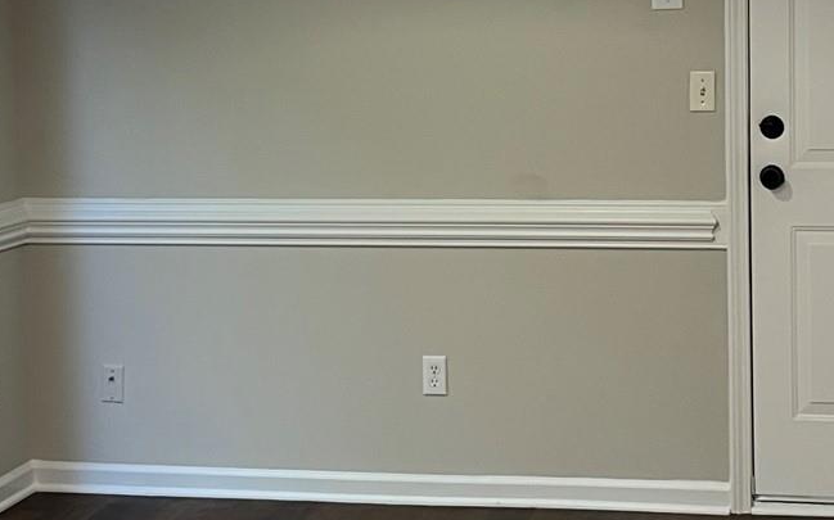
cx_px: 526
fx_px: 1977
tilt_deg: -2.7
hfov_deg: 23.8
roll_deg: +1.0
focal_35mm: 87
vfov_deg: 15.0
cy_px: 150
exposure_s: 1/60
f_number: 1.6
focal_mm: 5.1
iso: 80
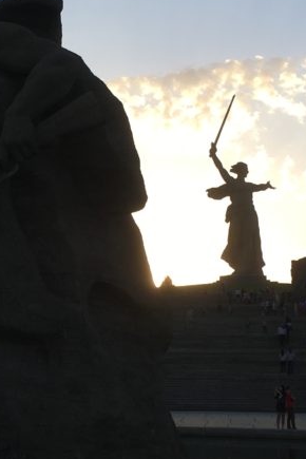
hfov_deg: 19.1
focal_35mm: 71
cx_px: 106
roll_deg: -0.5
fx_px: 905
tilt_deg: +9.3
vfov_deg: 28.5
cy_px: 221
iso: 25
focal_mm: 4.15
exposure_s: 1/950
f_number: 2.2
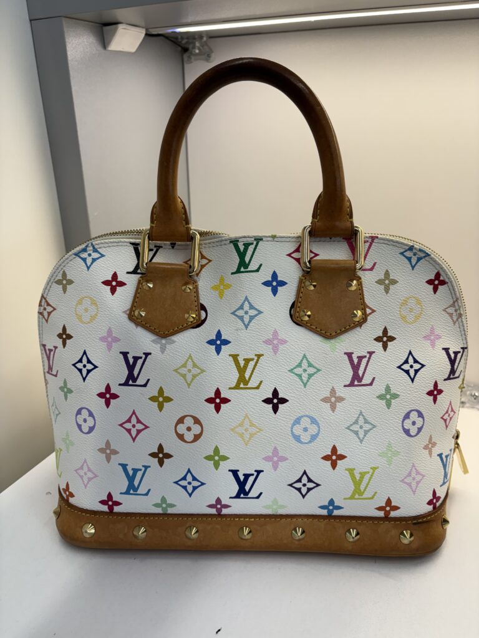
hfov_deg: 53.1
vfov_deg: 67.3
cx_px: 240
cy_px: 319
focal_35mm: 26
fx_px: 480
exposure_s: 1/100
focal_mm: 5.96
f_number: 1.6
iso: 64
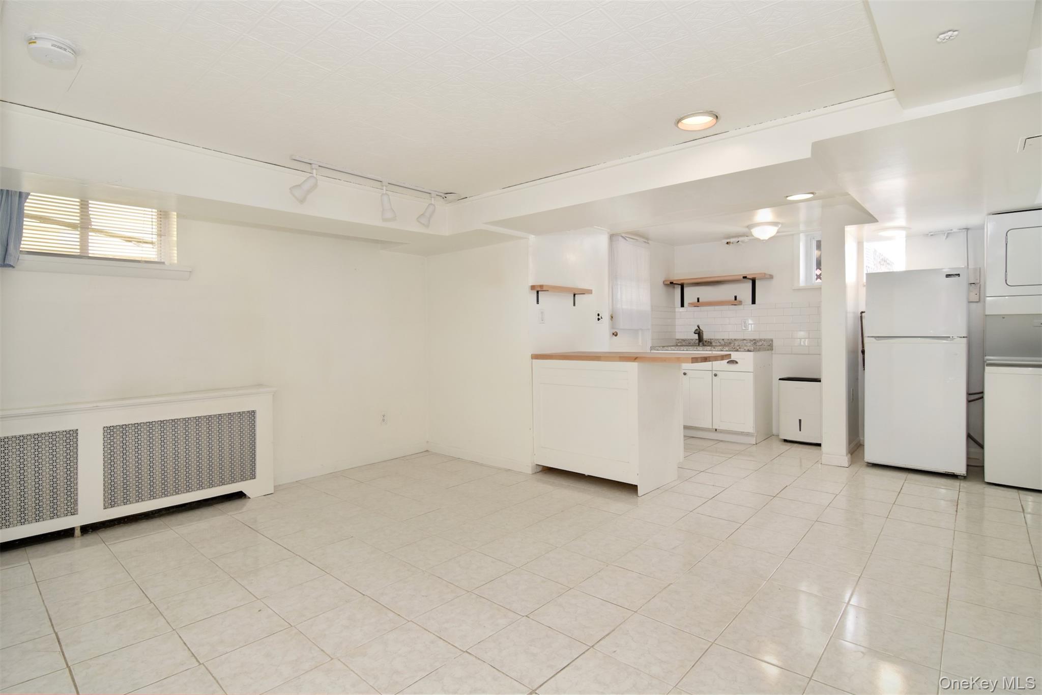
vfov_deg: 72.0
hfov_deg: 95.0
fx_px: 478
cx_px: 521
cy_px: 348
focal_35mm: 16
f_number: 8
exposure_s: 1/60
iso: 640
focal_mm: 11
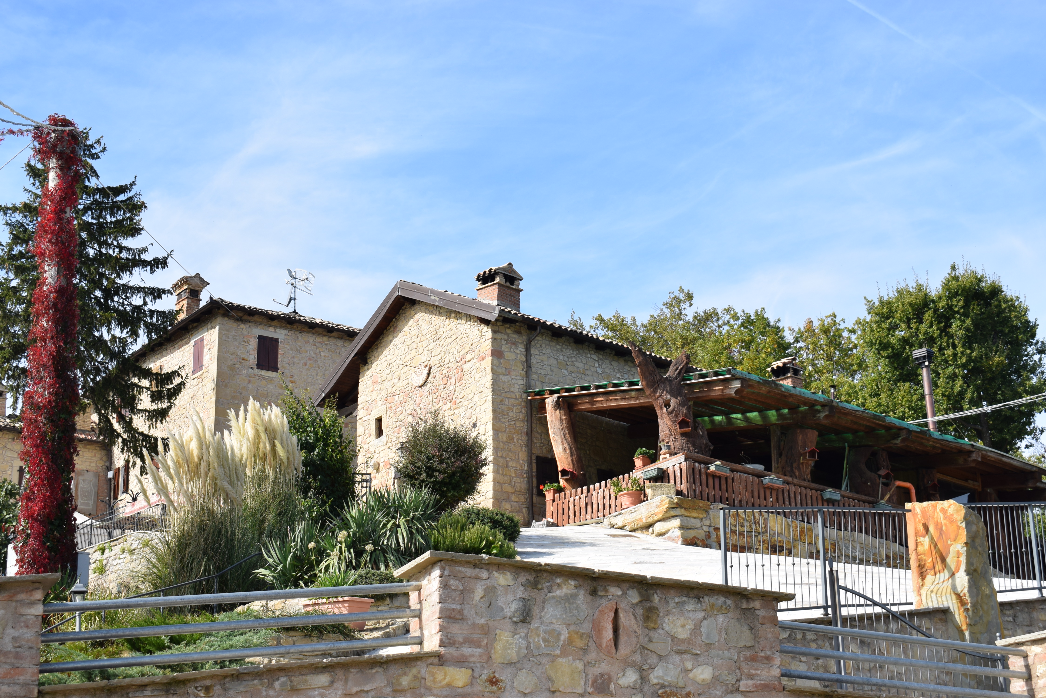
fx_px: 1656
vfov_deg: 23.8
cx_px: 523
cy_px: 349
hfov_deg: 35.0
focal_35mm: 57
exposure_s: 1/400
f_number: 10
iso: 200
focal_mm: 38
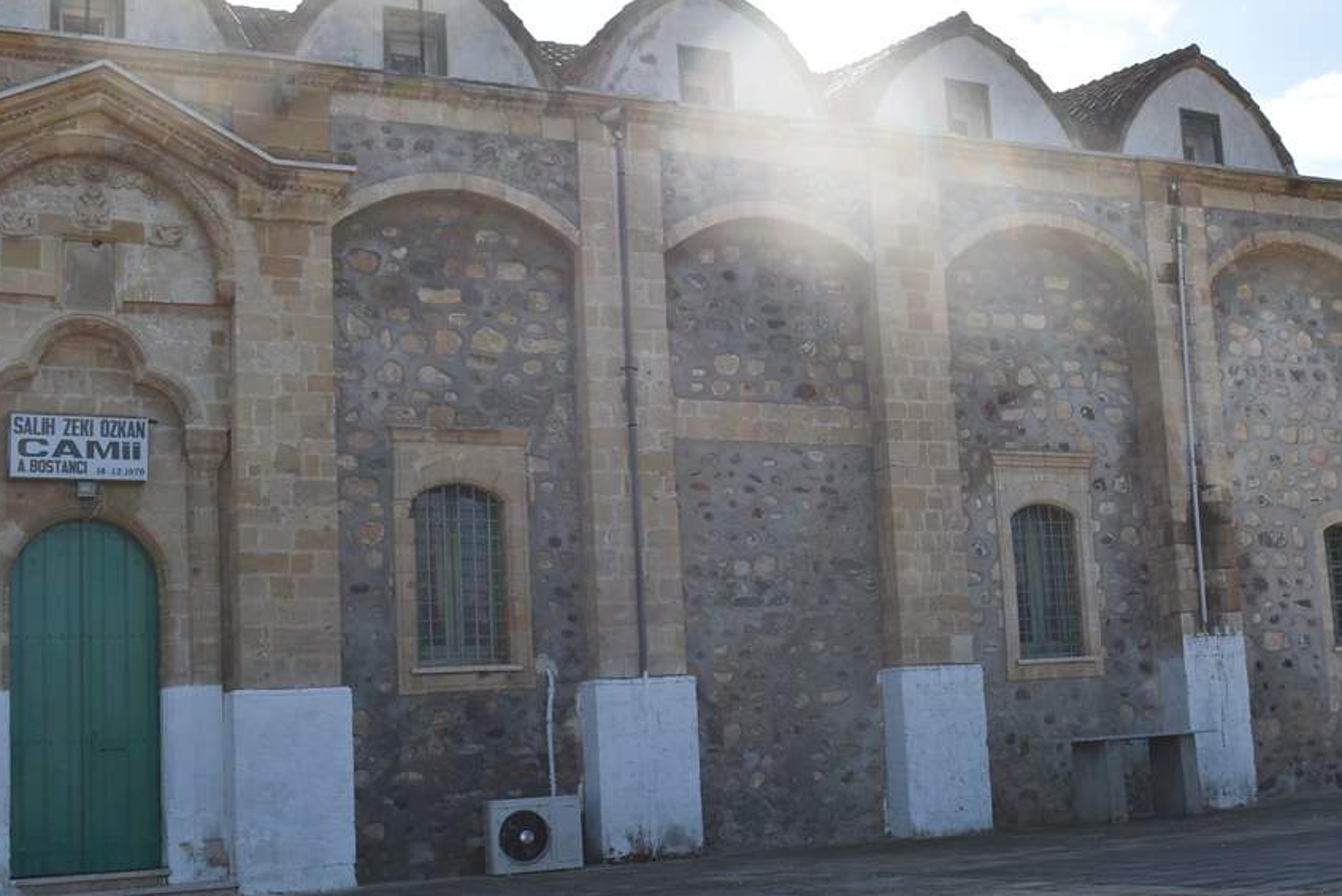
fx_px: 1902
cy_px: 455
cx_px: 878
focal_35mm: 51
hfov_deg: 38.5
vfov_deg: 26.5
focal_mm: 24
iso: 100
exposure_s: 1/320
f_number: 8
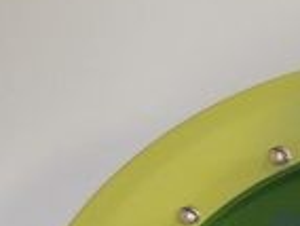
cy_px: 410
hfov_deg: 7.8
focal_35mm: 232
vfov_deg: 6.3
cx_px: 775
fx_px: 2014
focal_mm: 7.6
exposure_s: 1/25
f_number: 3.4
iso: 280
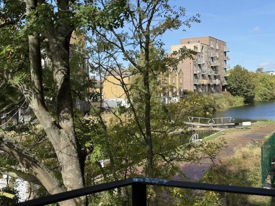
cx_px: 138
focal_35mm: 48
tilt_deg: -1.8
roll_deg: +1.2
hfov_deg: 39.7
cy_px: 103
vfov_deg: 30.3
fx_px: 381
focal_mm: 6.76
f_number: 1.78
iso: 64
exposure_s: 1/3226
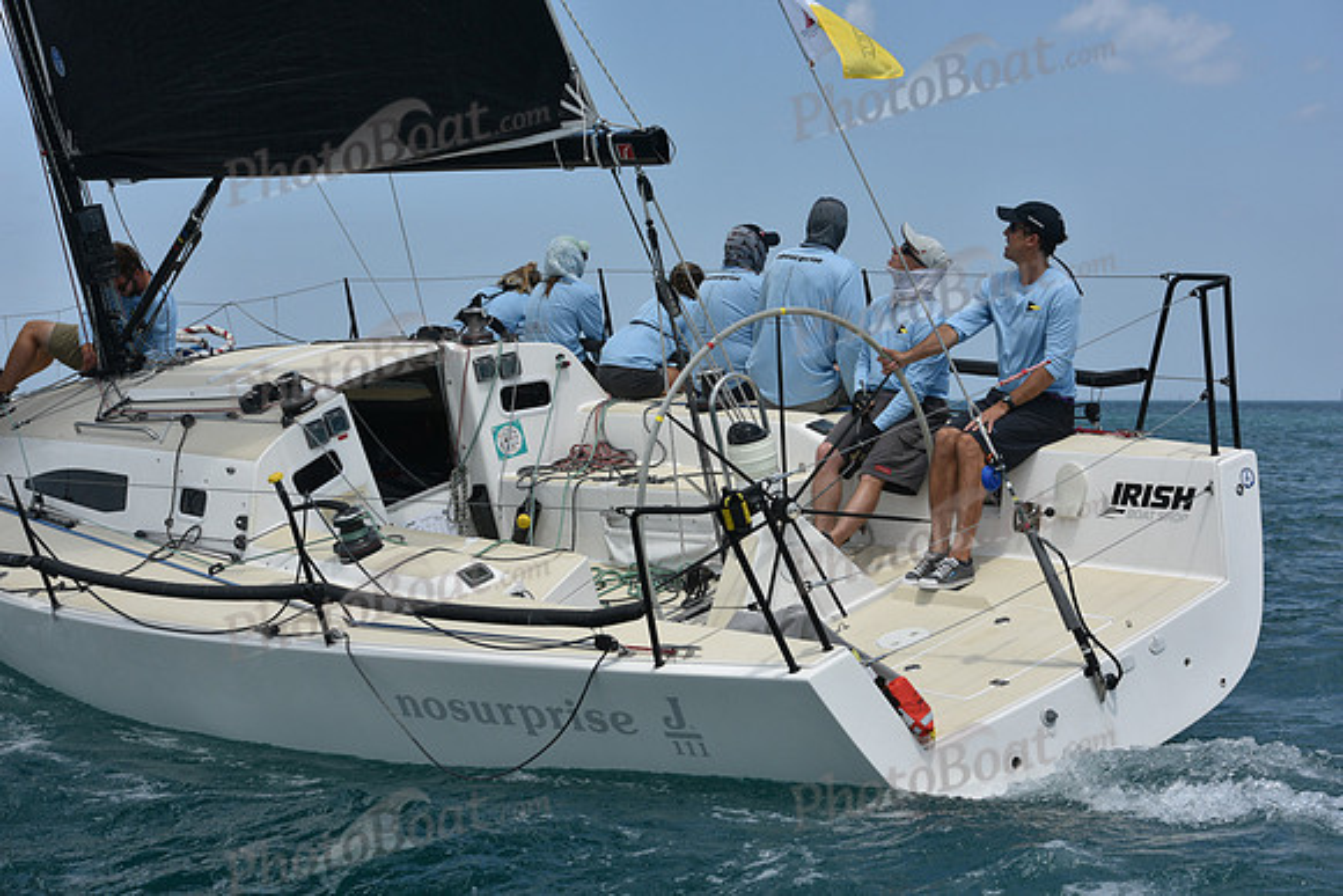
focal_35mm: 70
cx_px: 672
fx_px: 2612
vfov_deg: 19.5
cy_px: 448
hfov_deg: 28.8
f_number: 9
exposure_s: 1/1250
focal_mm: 70
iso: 250
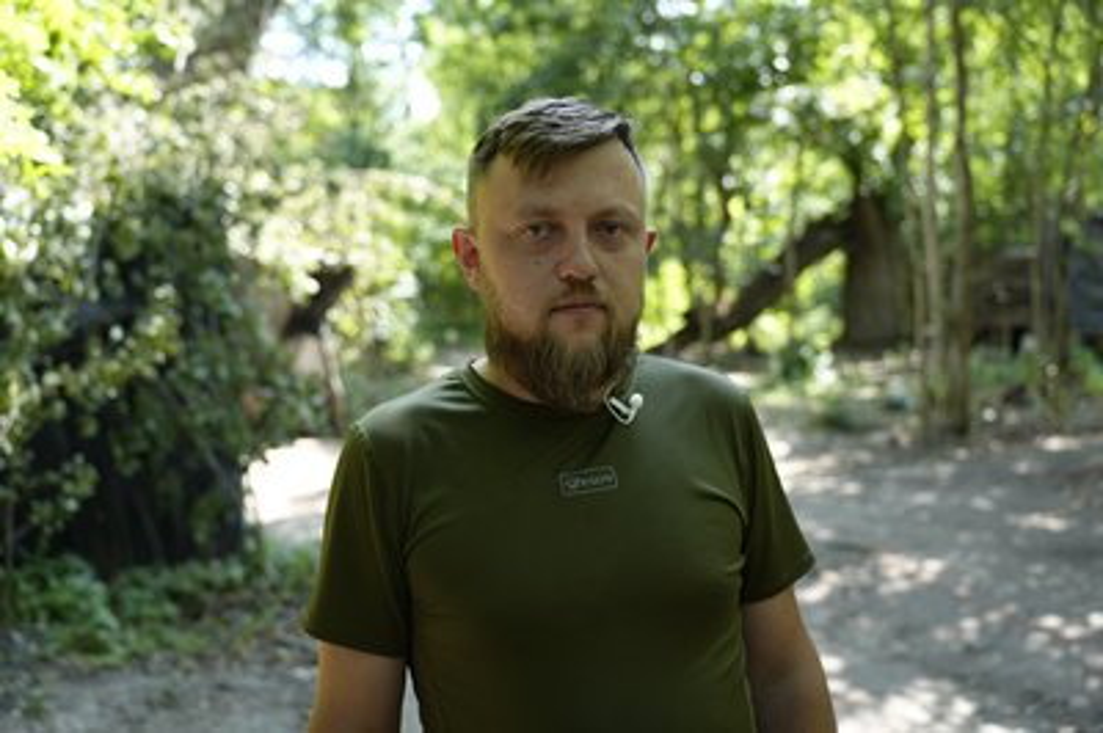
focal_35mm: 35
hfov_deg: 54.5
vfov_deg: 37.8
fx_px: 1071
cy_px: 366
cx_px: 552
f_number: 2.8
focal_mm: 35
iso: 400
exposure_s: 1/350
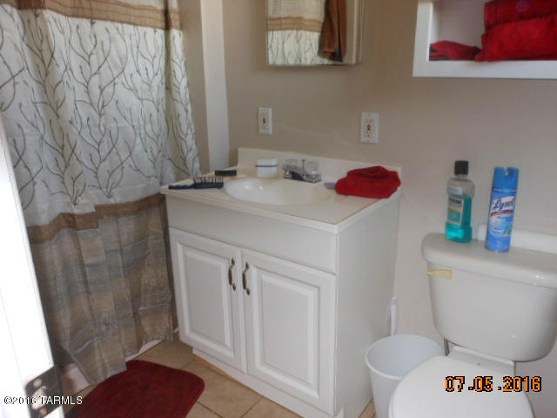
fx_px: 451
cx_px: 278
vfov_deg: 49.7
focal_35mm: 28
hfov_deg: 63.4
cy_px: 209
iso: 200
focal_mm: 5
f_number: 3.7
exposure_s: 1/25
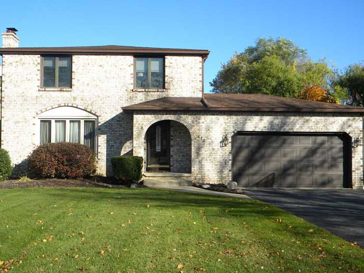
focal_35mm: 40
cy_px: 143
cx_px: 167
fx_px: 421
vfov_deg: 36.0
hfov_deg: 46.8
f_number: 3.7
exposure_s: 1/784
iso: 110
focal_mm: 6.4
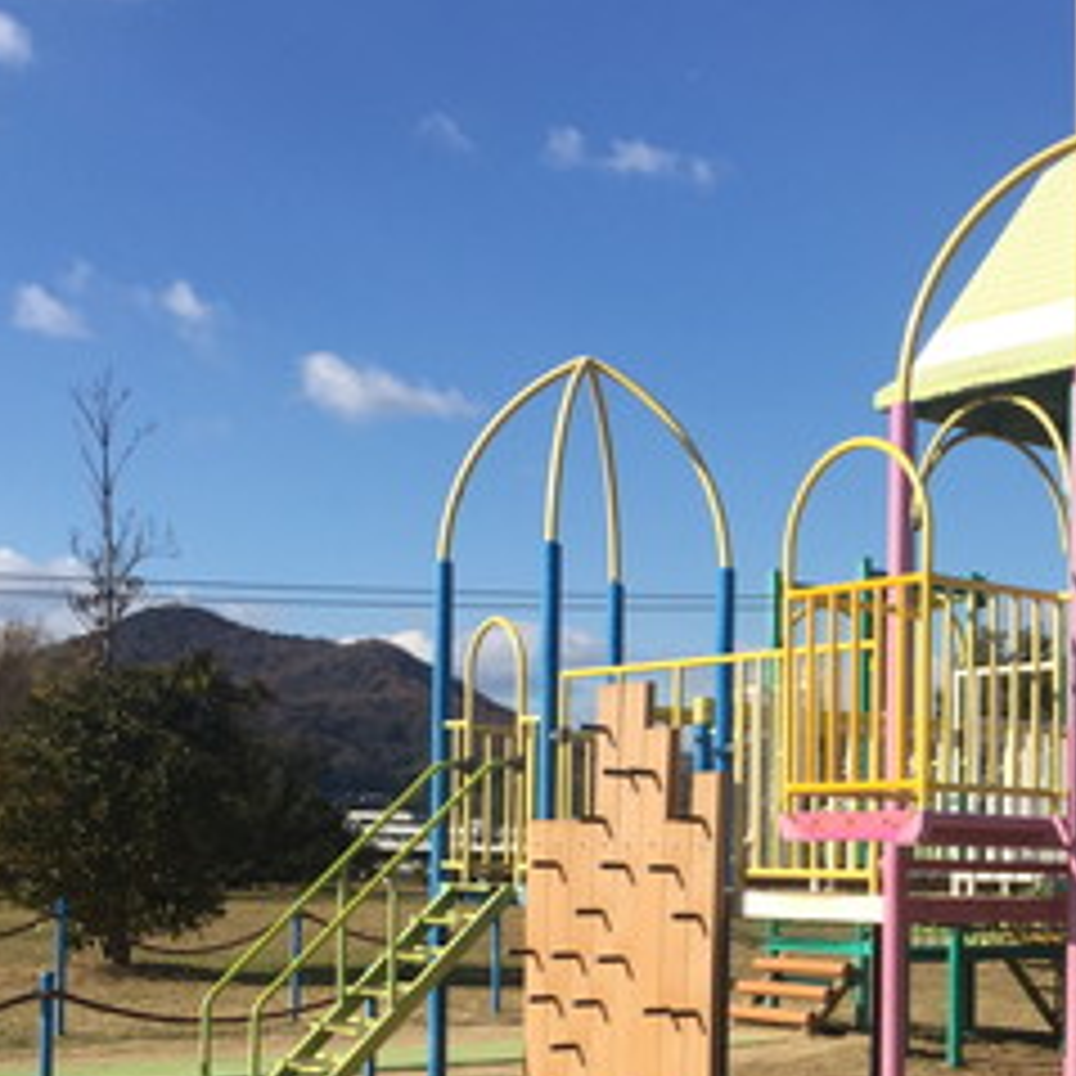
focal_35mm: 59
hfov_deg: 27.5
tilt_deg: -0.9
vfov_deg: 28.5
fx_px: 2075
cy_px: 849
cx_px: 1053
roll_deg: -1.2
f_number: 2.2
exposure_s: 1/2475
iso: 32
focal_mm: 4.15
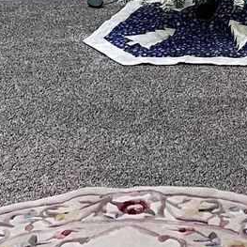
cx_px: 305
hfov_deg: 12.7
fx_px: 1082
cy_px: -236
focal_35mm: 134
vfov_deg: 11.8
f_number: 1.5
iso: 400
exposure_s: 1/60
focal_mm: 5.7
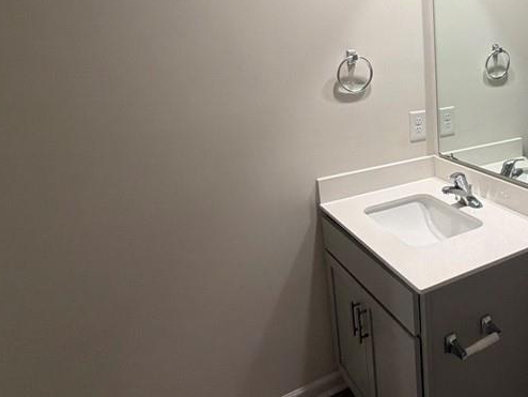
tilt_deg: -11.8
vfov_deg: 47.5
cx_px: 451
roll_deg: +1.0
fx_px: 443
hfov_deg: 55.4
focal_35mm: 29
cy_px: 132
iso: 200
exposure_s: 1/60
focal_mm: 2.22
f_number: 2.2
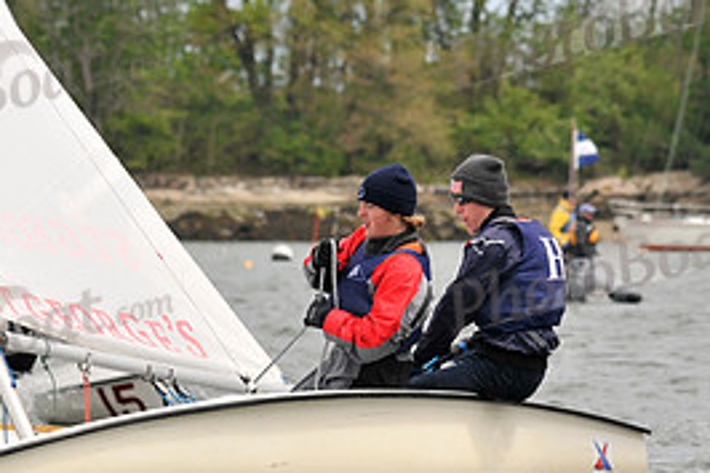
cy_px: 442
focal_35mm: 539
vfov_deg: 2.5
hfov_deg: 3.8
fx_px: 10625
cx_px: 310
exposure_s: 1/1000
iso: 200
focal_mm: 165
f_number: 8
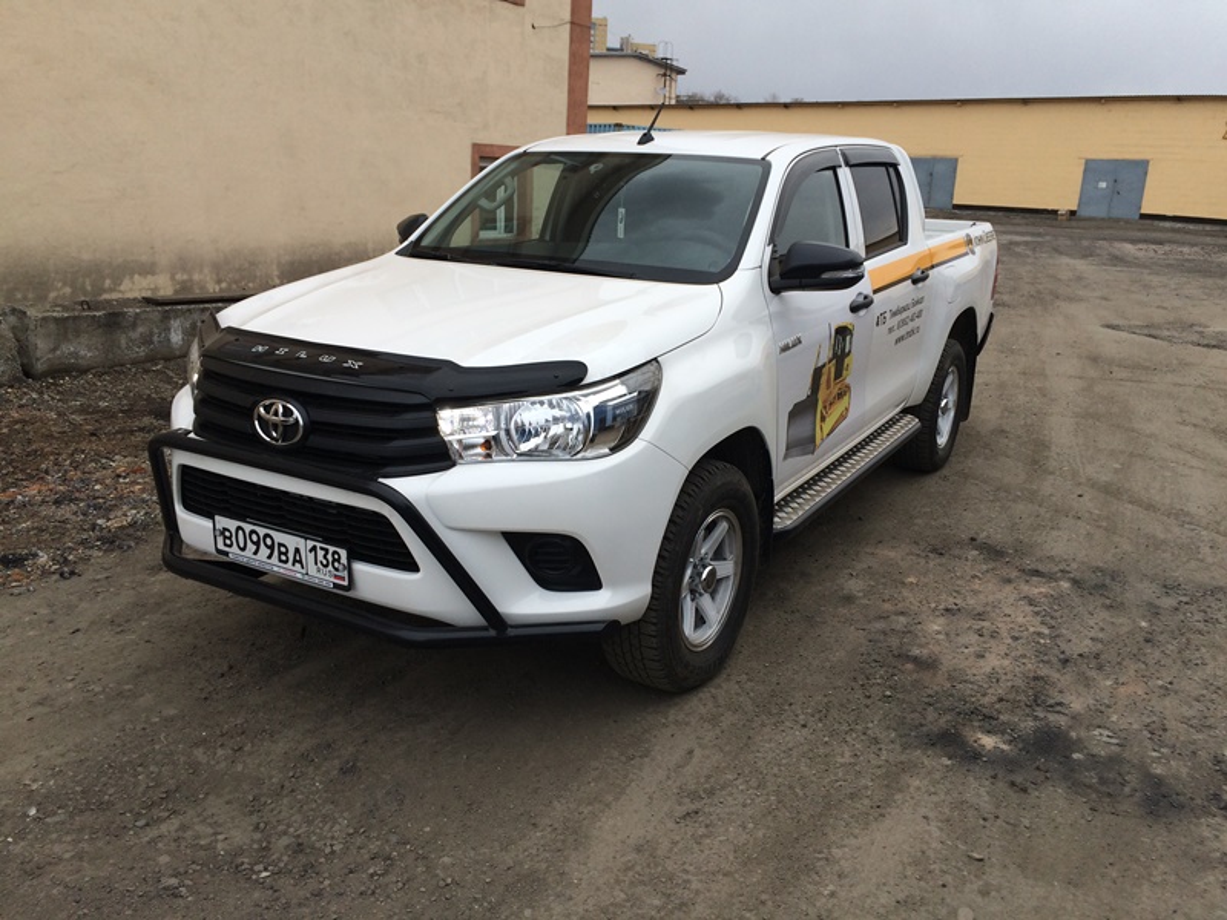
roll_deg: -1.1
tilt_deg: -16.2
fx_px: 1028
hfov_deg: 61.7
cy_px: 460
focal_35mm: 29
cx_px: 614
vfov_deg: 48.2
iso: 32
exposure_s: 1/406
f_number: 2.2
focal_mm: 4.15
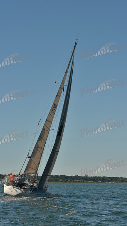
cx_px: 60
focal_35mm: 74
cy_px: 112
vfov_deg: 28.6
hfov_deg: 16.3
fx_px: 443
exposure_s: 1/800
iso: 280
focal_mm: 70
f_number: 10
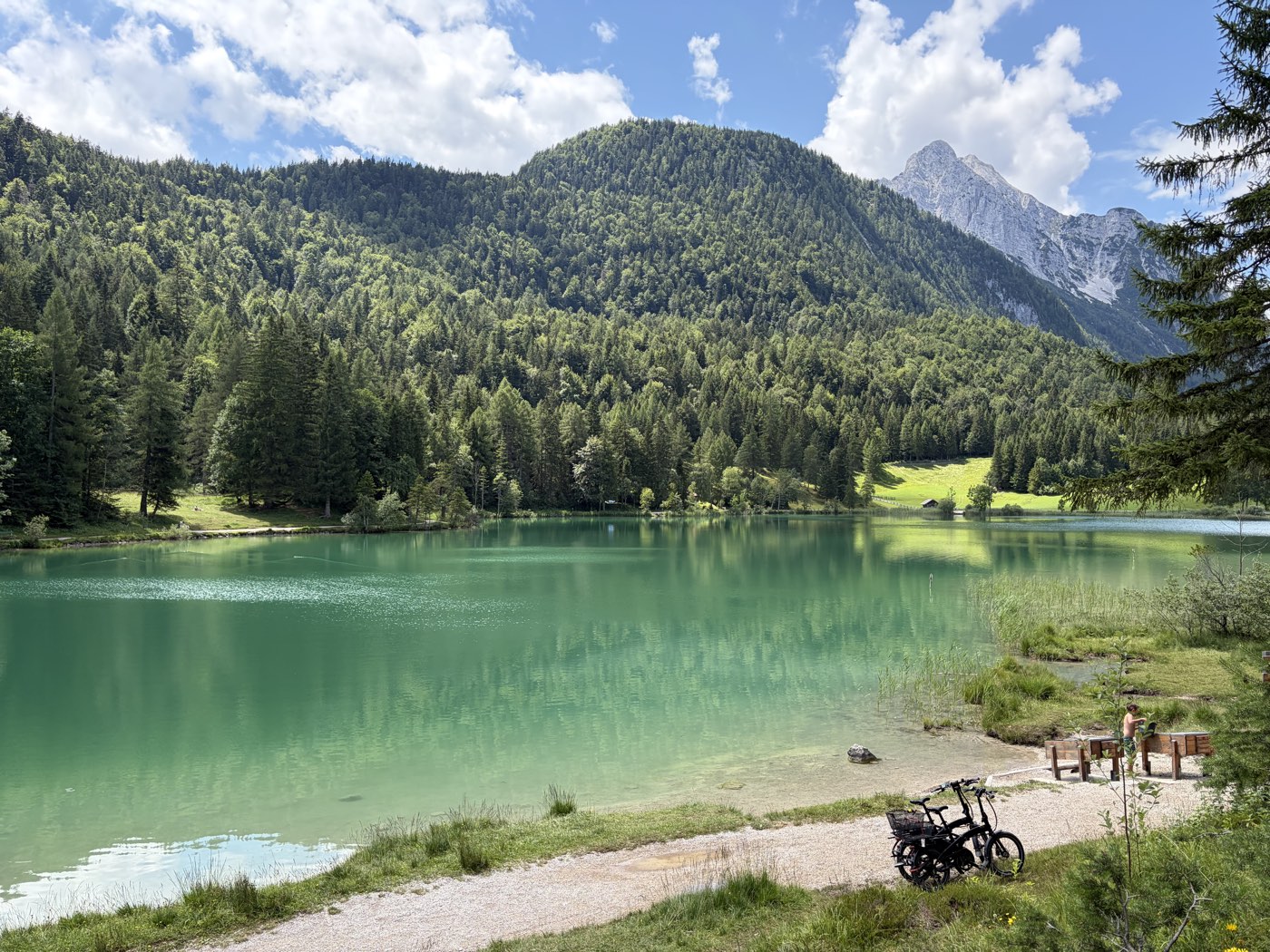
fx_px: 954
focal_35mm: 26
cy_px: 476
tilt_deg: +0.1
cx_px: 635
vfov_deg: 53.1
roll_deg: -0.6
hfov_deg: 67.3
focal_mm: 5.96
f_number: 1.6
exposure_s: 1/1517
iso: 64
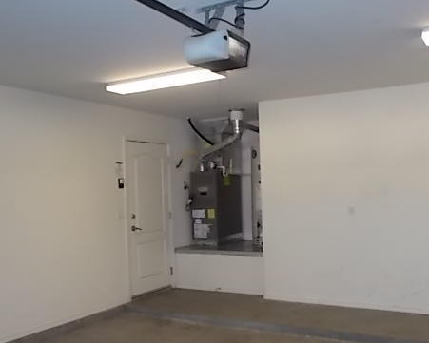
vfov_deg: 41.1
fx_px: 457
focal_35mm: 36
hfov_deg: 49.9
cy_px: 197
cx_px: 259
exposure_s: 1/25
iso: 200
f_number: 3.2
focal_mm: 4.6
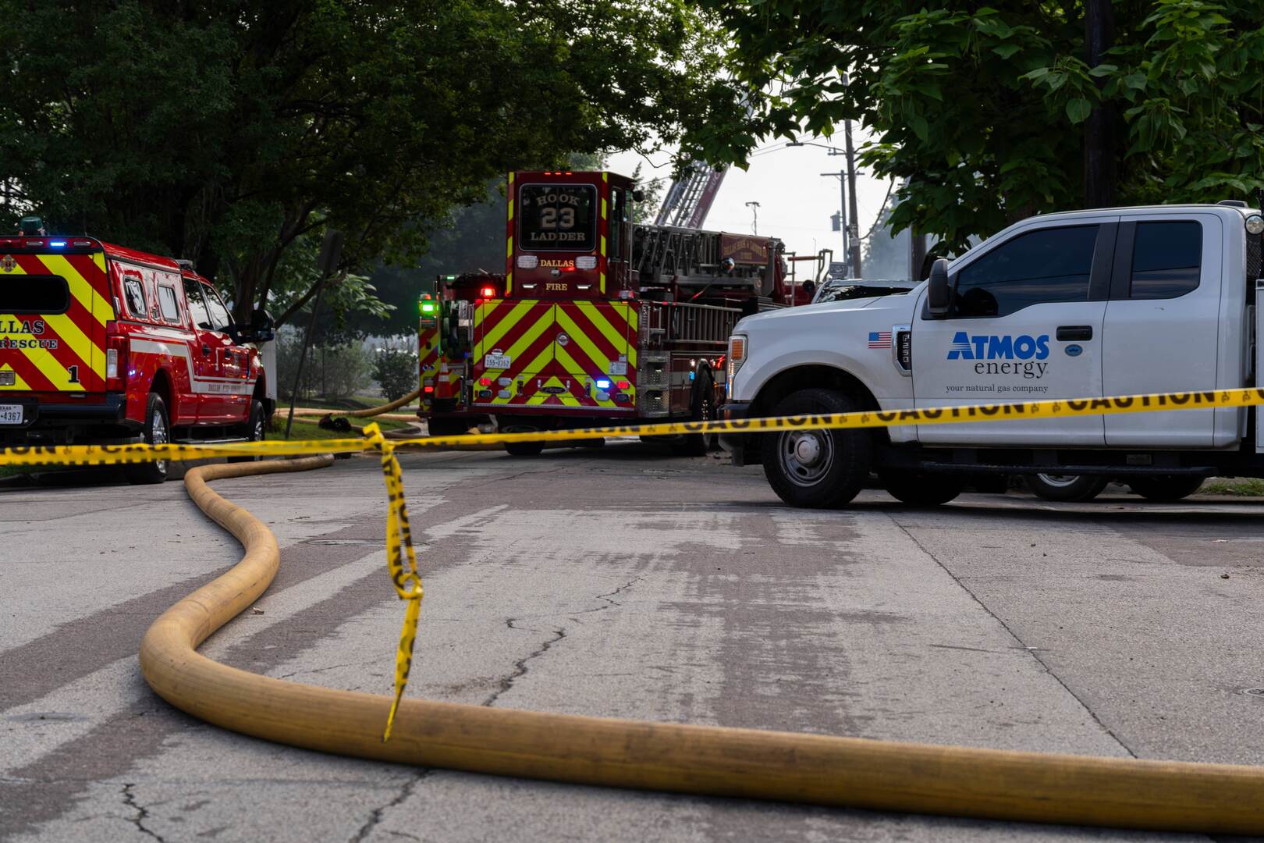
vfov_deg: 19.5
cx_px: 632
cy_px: 422
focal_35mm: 70
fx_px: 2458
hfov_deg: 28.8
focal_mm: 70
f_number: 6.3
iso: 50
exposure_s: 1/80
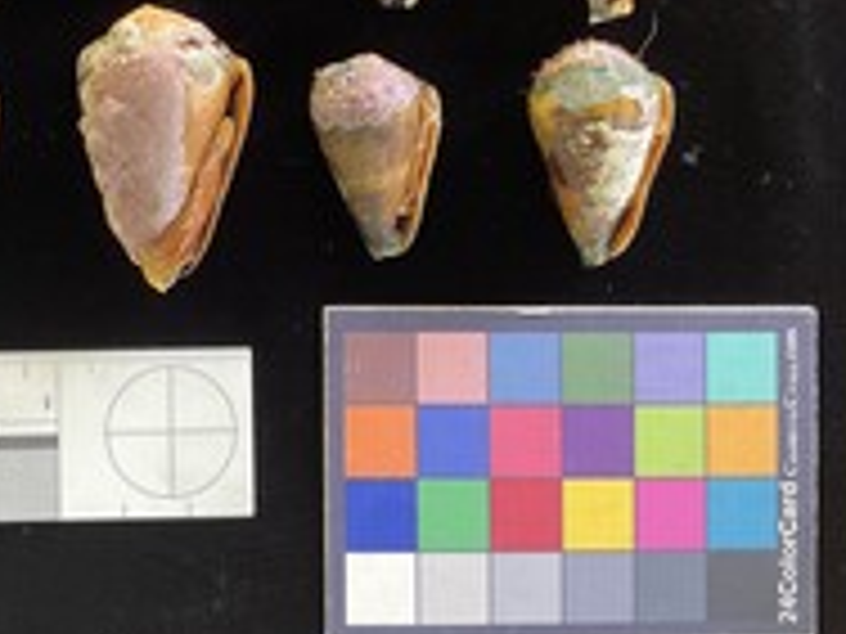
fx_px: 1320
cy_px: 137
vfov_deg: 26.6
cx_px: 198
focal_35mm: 54
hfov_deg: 34.7
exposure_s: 1/50
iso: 80
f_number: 1.8
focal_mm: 3
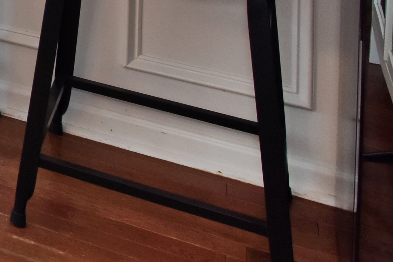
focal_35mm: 81
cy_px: -377
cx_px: -524
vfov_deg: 12.7
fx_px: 889
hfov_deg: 15.4
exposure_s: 1/25
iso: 640
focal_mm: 11
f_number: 8
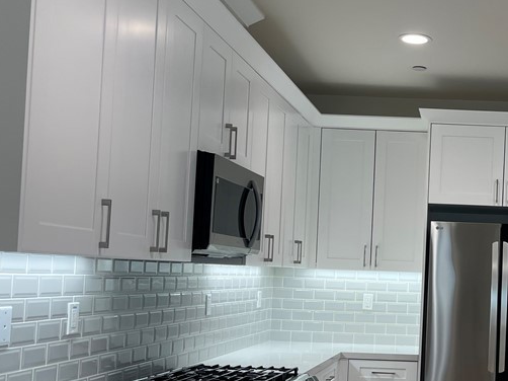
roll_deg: -3.1
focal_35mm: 51
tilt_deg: +2.9
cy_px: 258
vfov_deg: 28.3
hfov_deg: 35.2
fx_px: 748
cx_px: 462
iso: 64
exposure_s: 1/120
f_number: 1.6
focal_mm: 5.1
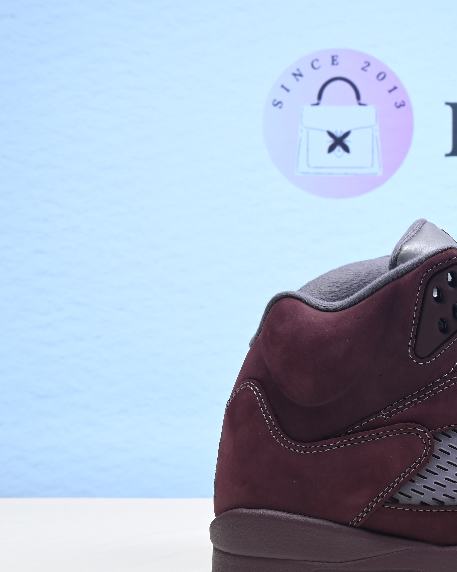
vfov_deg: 23.6
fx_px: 1370
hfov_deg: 18.1
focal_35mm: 81
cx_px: 524
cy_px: 300
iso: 100
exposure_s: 1/2
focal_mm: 41
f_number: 16
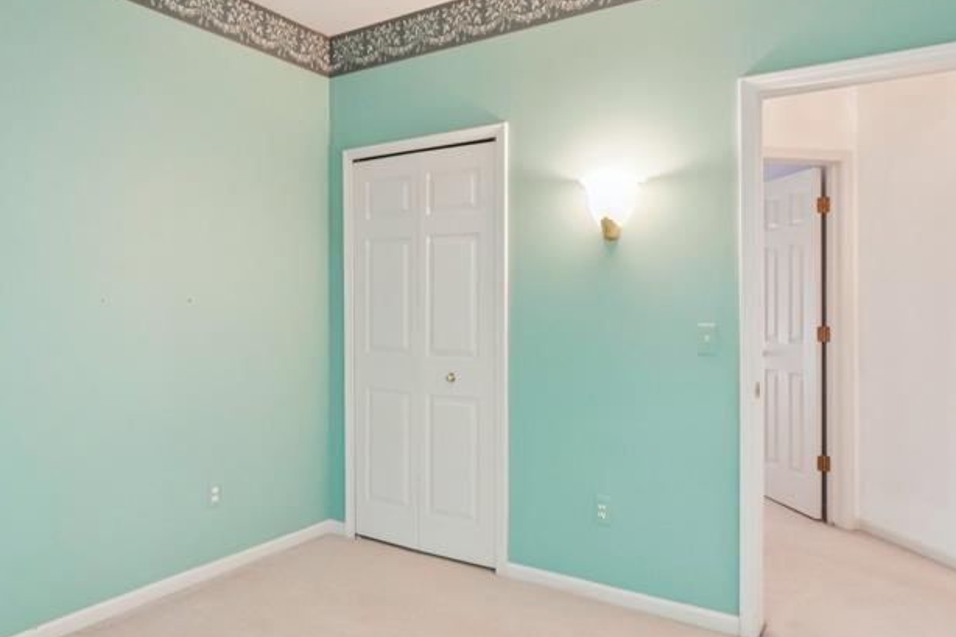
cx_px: 424
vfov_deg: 51.3
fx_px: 664
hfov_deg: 71.3
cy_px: 315
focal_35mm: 25
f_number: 8
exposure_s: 1/30
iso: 1600
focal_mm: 10
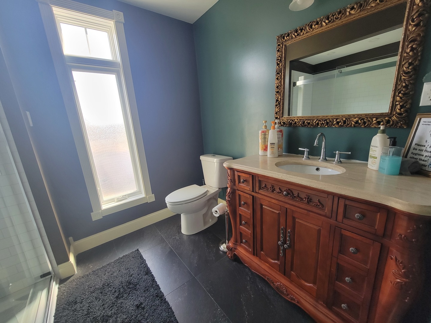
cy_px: 162
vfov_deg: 89.9
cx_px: 216
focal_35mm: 13
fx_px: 162
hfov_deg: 106.2
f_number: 2.2
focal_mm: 2.2
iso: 200
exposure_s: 1/60
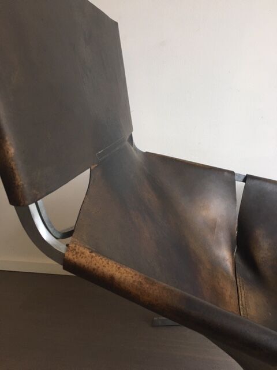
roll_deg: +1.4
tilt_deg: -19.4
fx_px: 309
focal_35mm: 29
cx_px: 138
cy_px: 185
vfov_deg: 61.7
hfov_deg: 48.2
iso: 125
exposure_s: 1/33
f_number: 2.2
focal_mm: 4.15
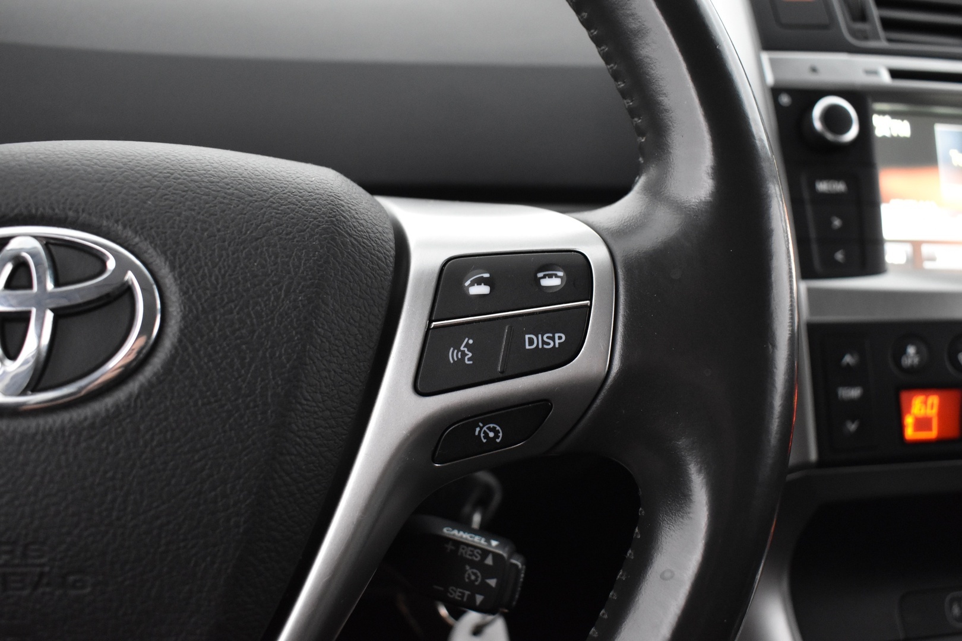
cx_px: 481
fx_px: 882
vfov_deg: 40.0
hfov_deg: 57.2
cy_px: 320
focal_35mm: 33
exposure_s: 1/30
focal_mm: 22
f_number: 3.8
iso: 2500
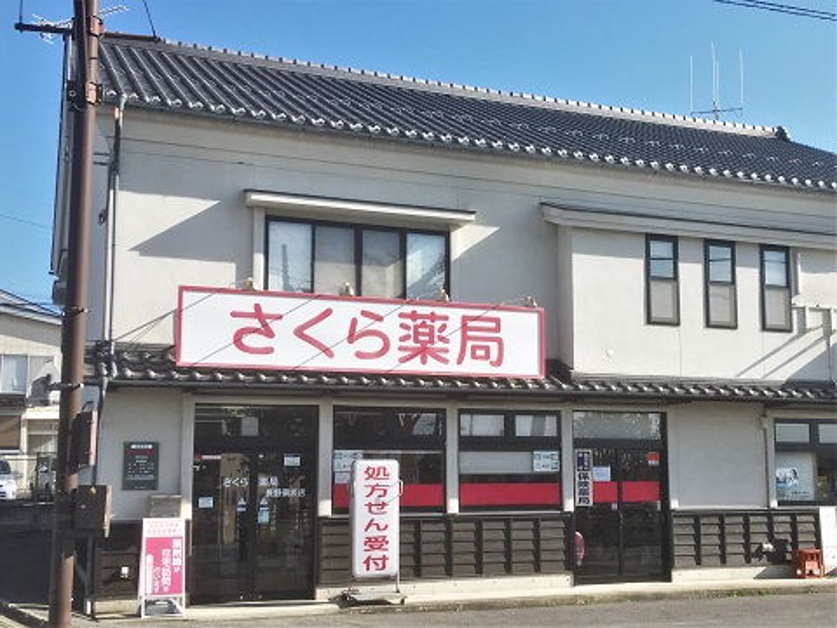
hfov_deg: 61.7
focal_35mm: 29
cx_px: 418
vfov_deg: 48.2
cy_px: 314
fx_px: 701
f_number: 2.2
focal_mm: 4.15
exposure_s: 1/1115
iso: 25
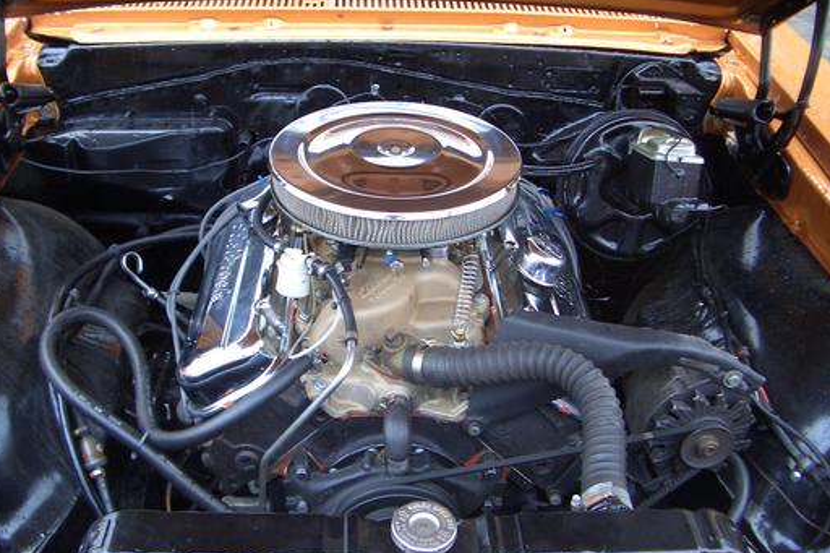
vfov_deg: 35.9
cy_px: 277
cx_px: 412
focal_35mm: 37
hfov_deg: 51.9
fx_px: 853
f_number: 2.6
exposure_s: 1/60
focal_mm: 5.8
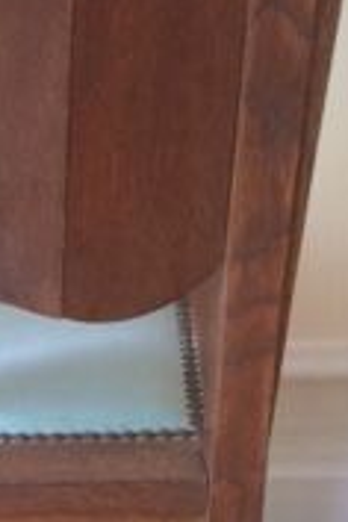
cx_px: -103
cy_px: 295
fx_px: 1580
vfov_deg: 18.7
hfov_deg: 12.2
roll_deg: +2.6
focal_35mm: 109
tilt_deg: -26.7
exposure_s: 1/33
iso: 200
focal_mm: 4.15
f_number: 2.2
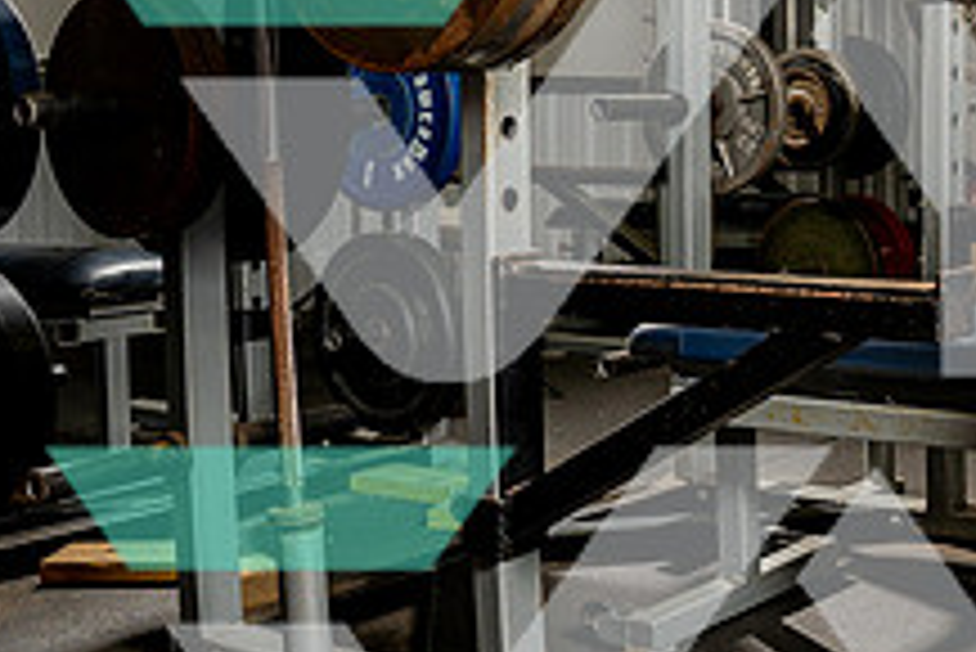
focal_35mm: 59
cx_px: 1202
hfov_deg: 28.9
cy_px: 134
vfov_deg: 22.7
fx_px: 1601
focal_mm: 20
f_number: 5.6
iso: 250
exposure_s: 1/250
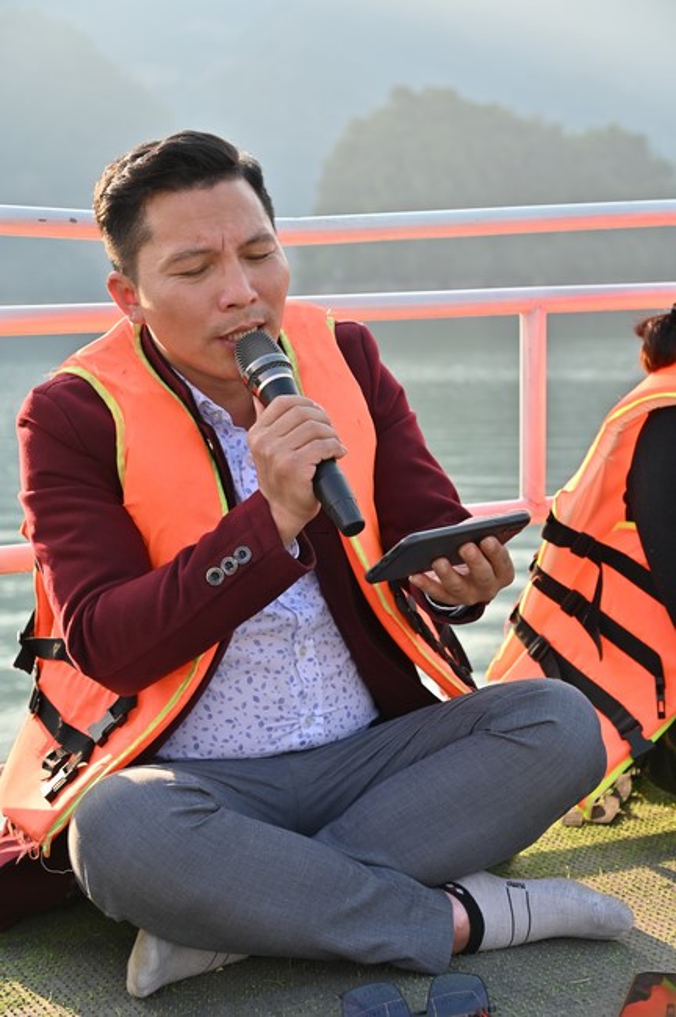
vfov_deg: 32.4
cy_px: 508
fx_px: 1750
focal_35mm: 62
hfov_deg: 21.9
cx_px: 338
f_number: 5.6
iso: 160
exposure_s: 1/250
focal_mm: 62
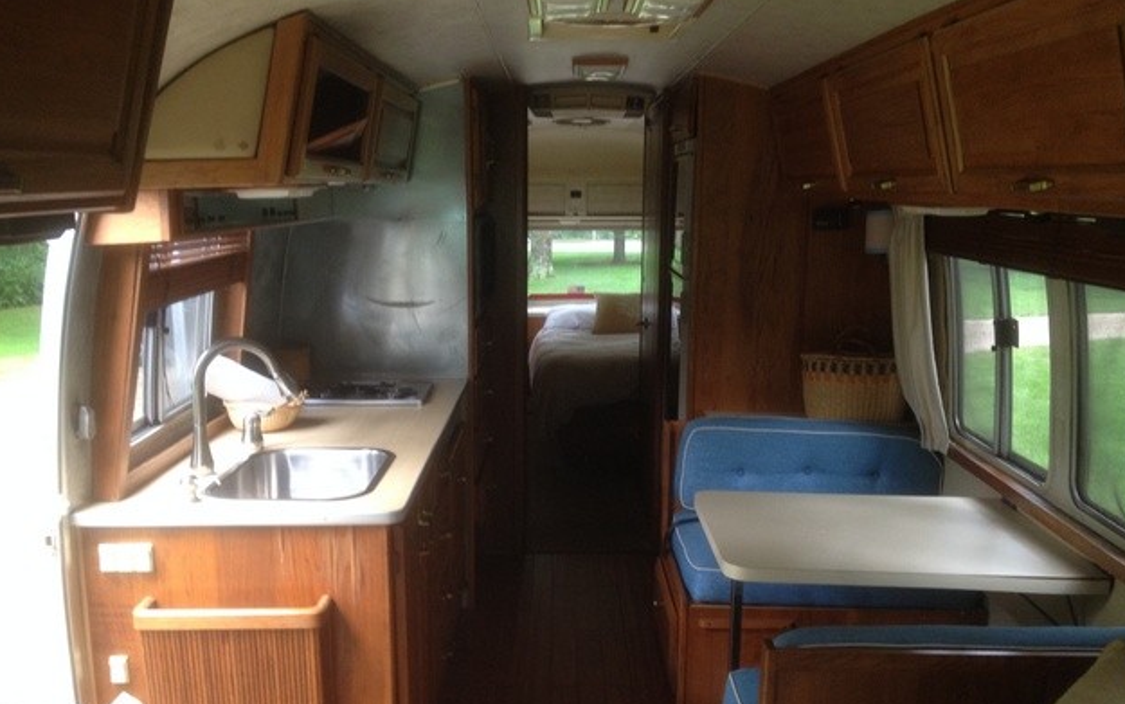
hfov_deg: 51.5
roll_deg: +0.4
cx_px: 571
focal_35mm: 38
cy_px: 427
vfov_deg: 33.5
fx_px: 1165
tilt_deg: -17.1
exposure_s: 1/20
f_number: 2.4
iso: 100
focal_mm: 4.28
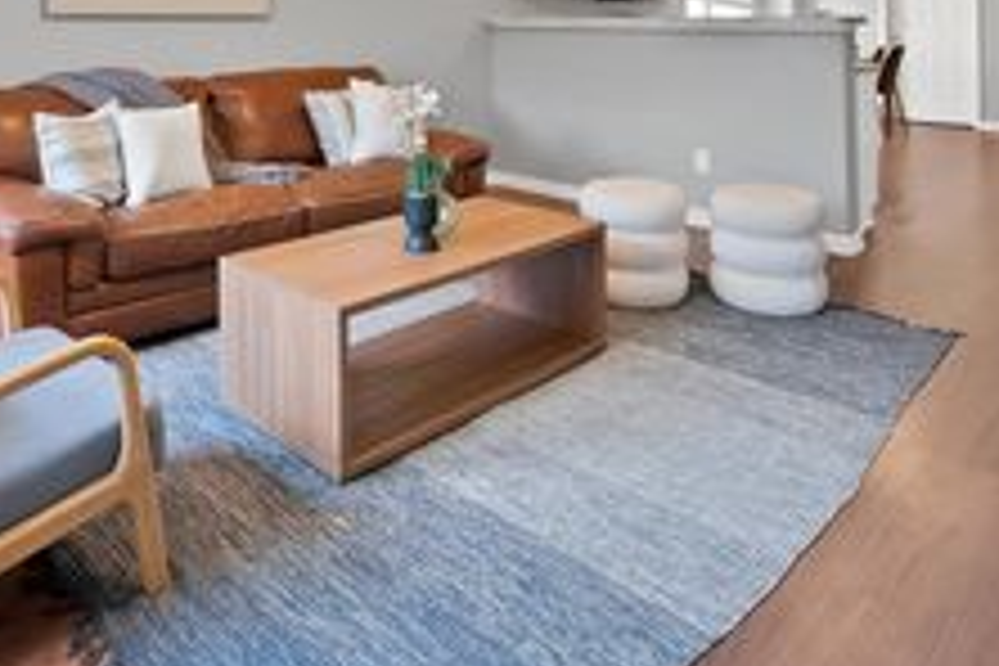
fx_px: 749
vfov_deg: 41.6
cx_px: 400
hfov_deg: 66.7
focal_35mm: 27
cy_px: 0
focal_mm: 12
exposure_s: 1/2.5
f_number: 9
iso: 640
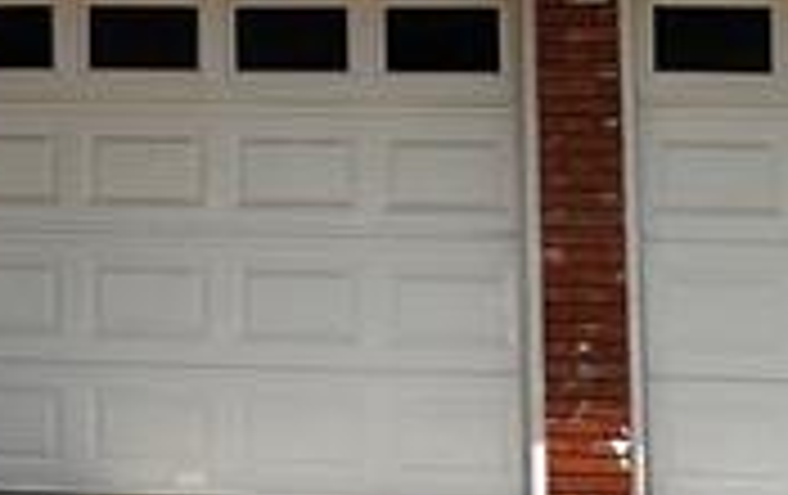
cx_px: -500
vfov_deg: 8.0
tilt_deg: +7.0
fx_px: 3463
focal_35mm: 161
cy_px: -225
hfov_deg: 12.2
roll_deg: -1.2
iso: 50
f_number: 1.6
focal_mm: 5.1
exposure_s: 1/3745
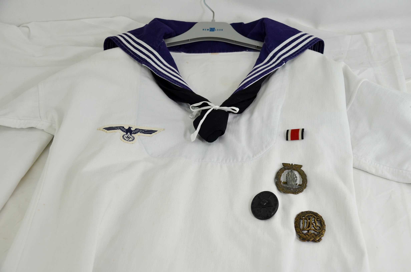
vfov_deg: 28.8
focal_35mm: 46
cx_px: 206
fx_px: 530
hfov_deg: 42.4
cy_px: 136
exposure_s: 1/125
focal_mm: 31
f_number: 5.6
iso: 220
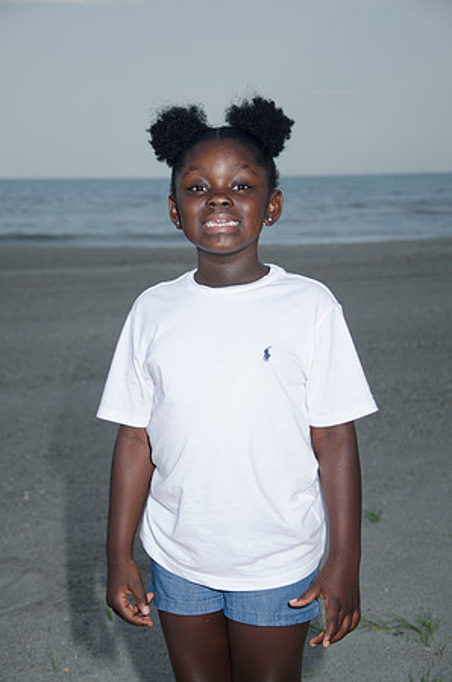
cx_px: 226
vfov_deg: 23.4
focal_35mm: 87
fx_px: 1646
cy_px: 341
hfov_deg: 15.6
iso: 100
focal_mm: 58
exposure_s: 1/250
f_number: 5.6
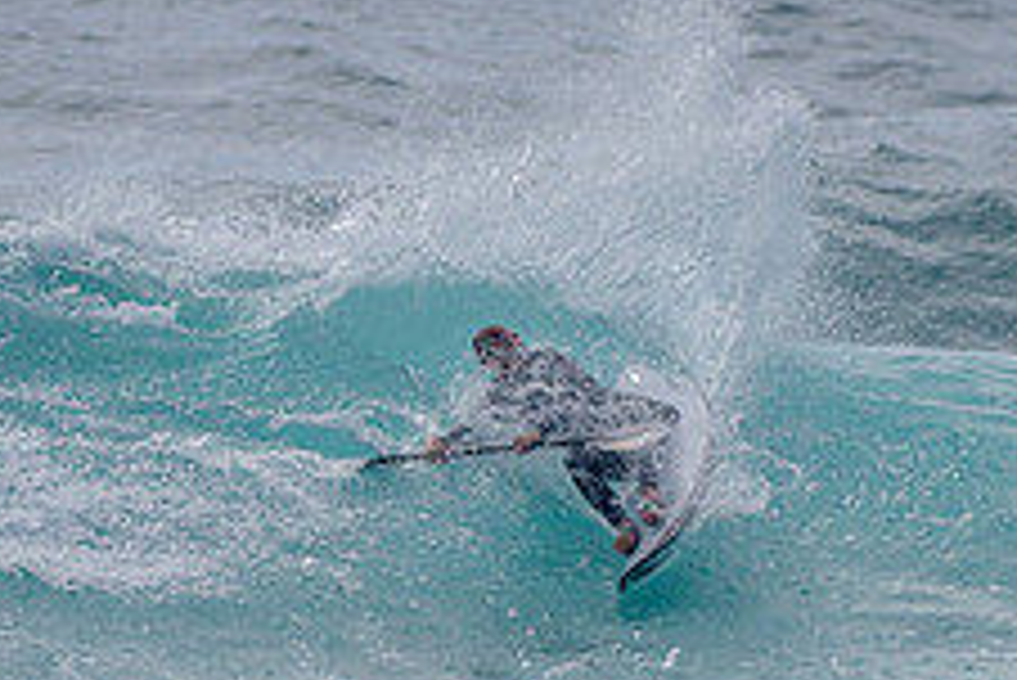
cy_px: 521
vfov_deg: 0.9
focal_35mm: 1571
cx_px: 470
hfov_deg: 1.3
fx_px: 44408
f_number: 5.6
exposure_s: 1/2000
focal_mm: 500
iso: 90
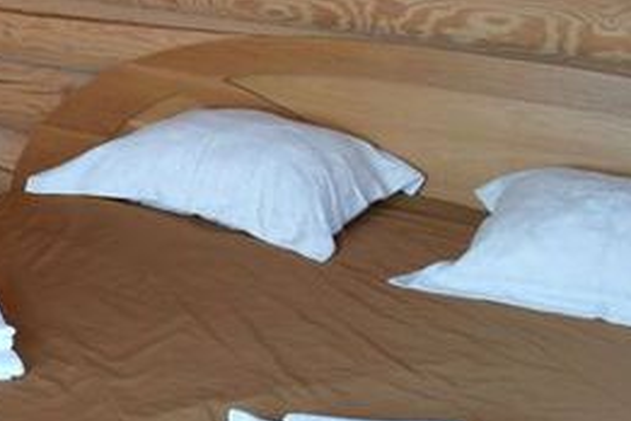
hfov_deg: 23.3
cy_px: 34
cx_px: -114
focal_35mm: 80
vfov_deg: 16.8
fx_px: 1402
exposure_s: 1/40
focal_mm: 19
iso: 400
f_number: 3.8
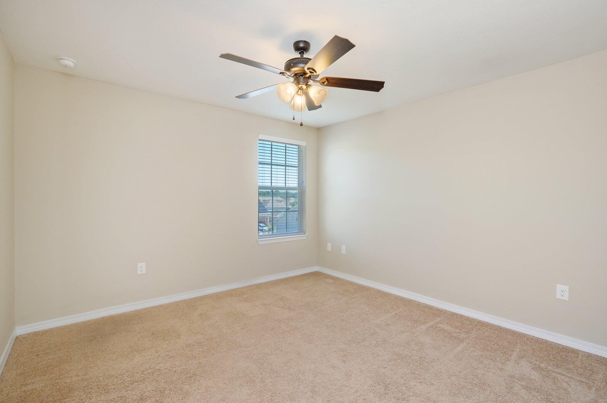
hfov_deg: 95.0
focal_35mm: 16
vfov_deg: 72.0
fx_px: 278
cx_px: 304
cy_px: 202
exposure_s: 1/30
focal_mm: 16.5
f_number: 9
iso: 400
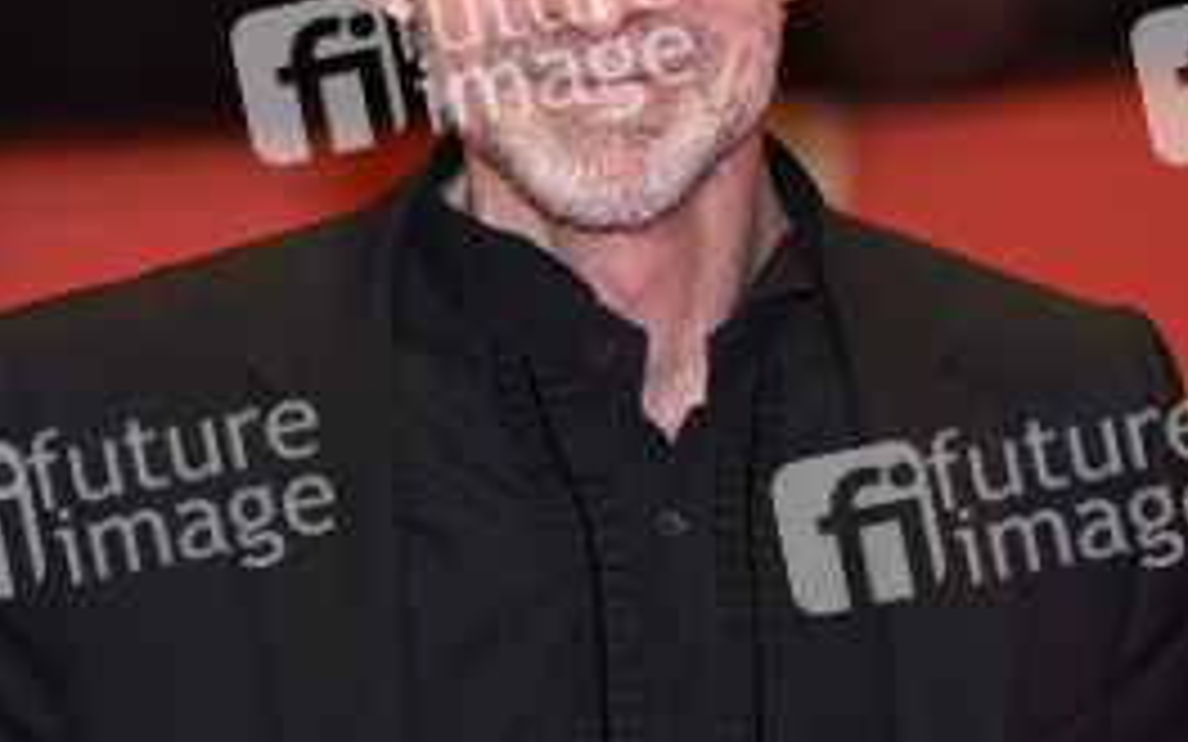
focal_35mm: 301
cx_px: 594
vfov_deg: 4.4
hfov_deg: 7.0
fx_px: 9745
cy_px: 283
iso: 400
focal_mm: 130
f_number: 3.2
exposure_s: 1/320
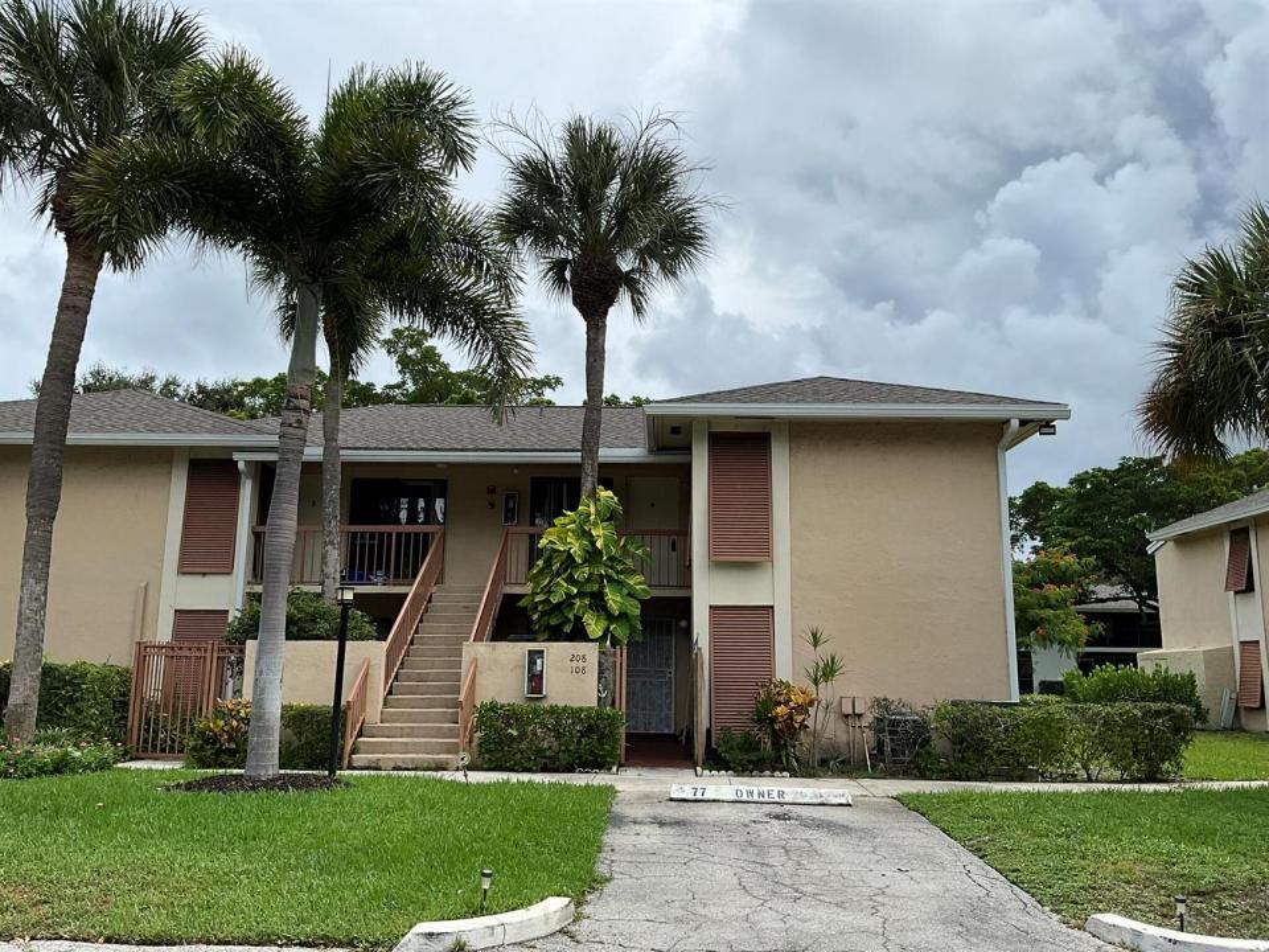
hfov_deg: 61.7
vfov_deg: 48.2
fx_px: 1063
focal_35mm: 29
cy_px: 476
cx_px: 634
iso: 25
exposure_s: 1/2667
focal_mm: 3
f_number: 1.8
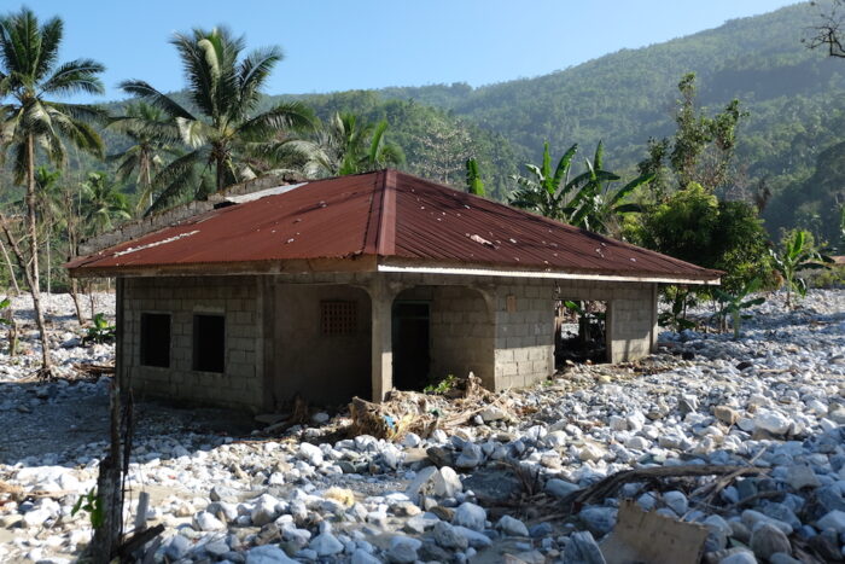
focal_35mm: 35
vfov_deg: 37.9
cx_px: 422
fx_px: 822
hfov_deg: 54.4
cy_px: 282
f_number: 4.2
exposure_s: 1/640
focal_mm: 23.2
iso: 200
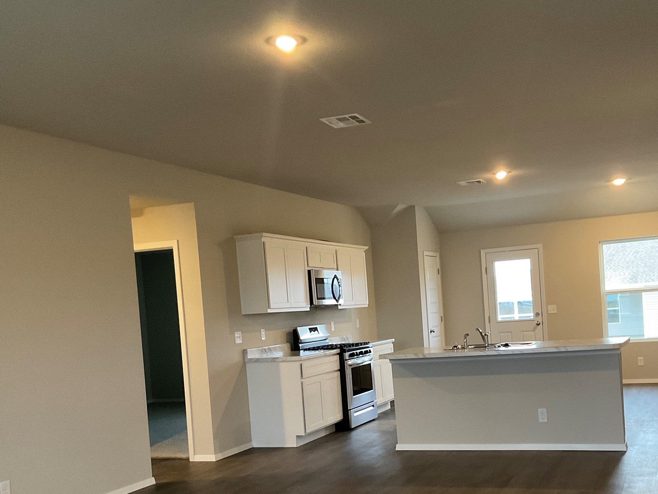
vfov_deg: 34.7
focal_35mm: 41
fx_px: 779
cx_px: 418
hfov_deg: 45.3
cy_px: 338
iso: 200
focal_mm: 3
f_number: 1.8
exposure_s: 1/40
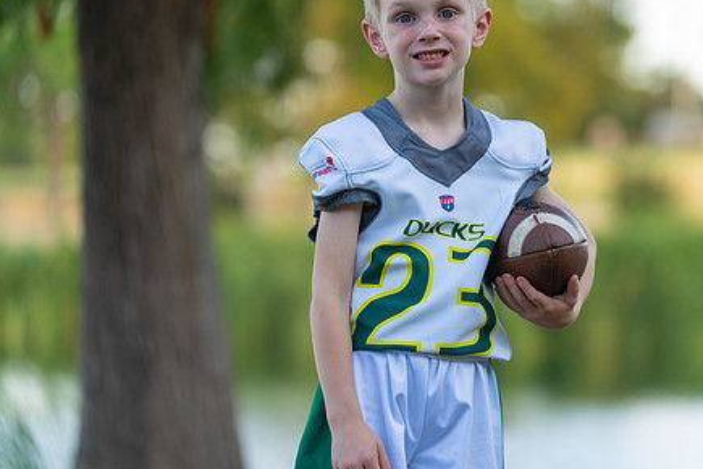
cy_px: 167
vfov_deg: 7.5
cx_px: 436
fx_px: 3593
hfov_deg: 11.2
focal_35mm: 184
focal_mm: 138
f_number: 2.8
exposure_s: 1/320
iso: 160
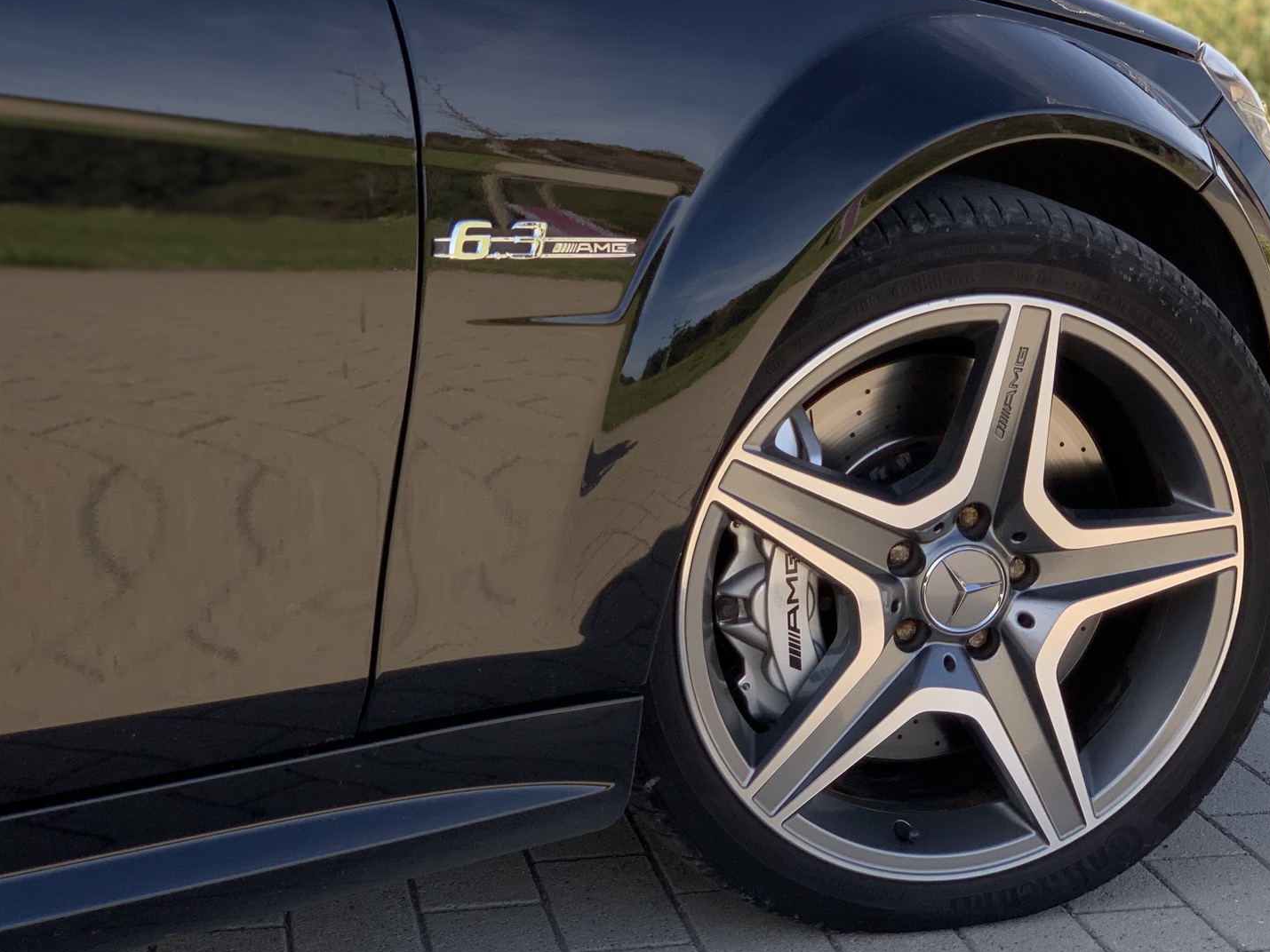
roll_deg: -1.7
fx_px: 2422
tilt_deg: -7.6
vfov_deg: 22.2
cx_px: 777
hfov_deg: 29.3
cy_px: 381
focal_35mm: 66
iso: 16
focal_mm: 6
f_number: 2.4
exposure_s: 1/737
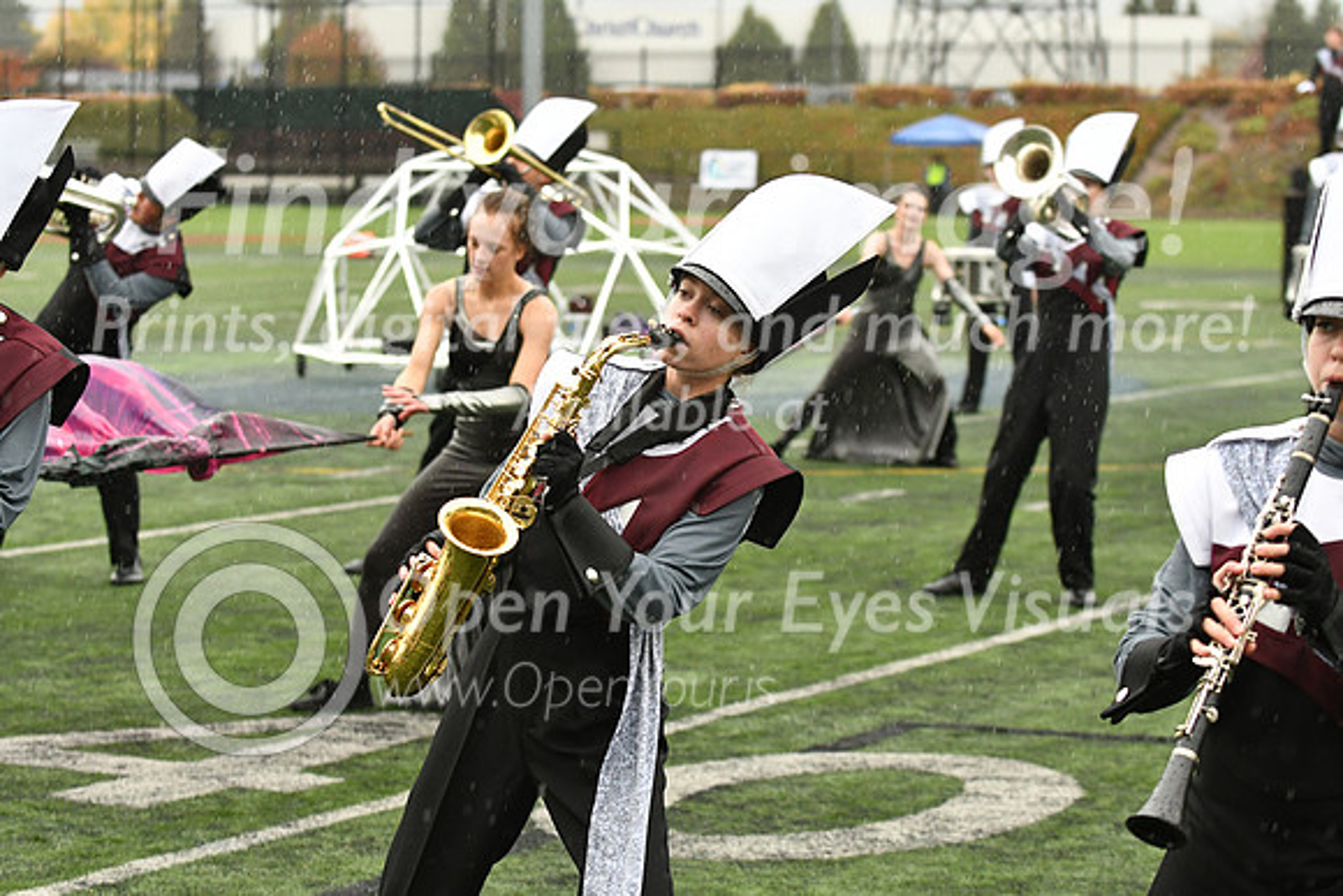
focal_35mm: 105
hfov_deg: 19.5
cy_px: 448
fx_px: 3918
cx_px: 672
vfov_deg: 13.0
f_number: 4
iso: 1000
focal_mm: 70
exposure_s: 1/640
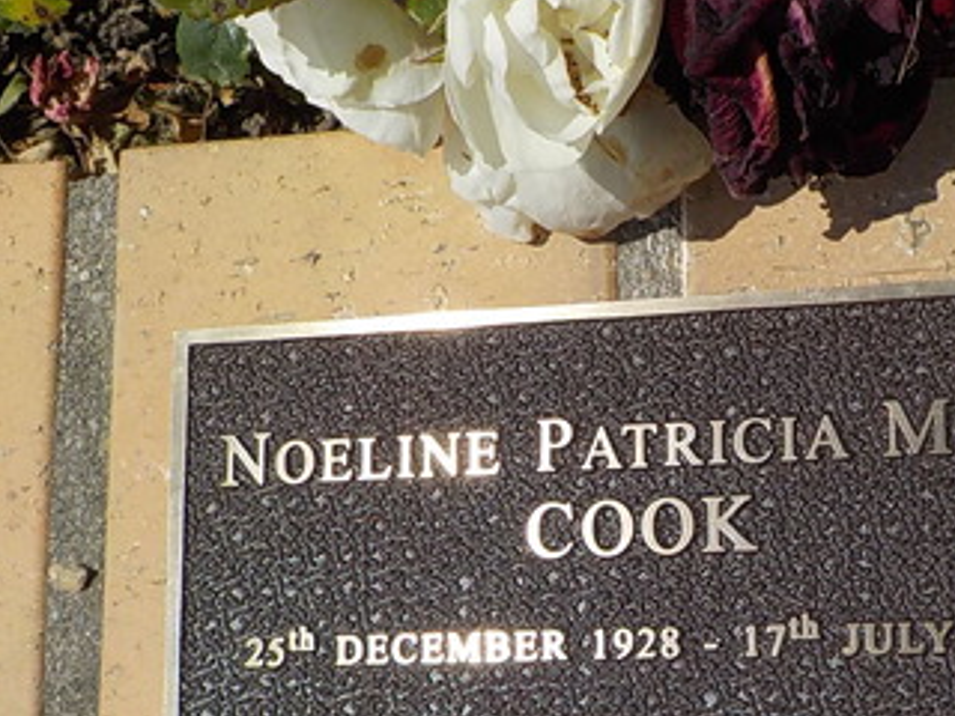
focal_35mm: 61
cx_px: 633
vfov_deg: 23.9
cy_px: 474
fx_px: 1683
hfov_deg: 31.4
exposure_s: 1/800
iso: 125
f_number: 6.6
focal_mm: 4.1
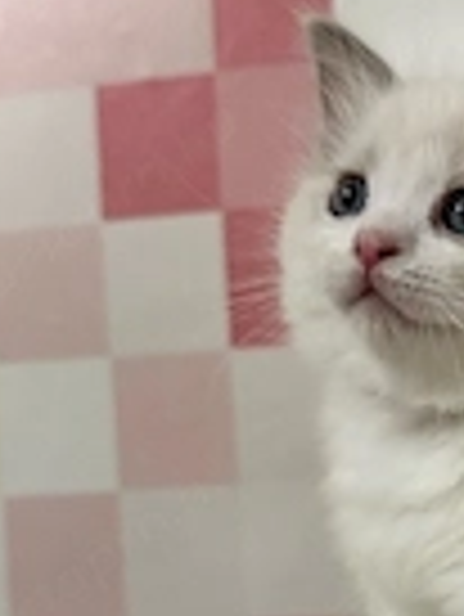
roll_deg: +2.3
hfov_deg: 20.0
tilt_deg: -3.7
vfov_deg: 26.3
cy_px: 620
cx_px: 532
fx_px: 1249
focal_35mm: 70
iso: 250
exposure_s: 1/50
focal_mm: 6.86
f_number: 1.78
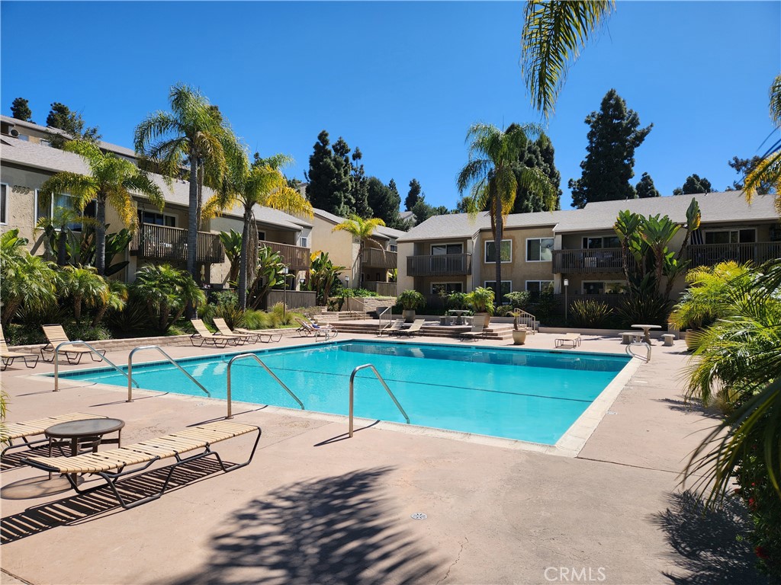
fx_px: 519
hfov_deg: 73.9
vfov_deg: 58.9
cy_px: 292
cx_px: 390
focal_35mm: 23
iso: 20
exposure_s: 1/1941
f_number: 1.8
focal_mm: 5.4
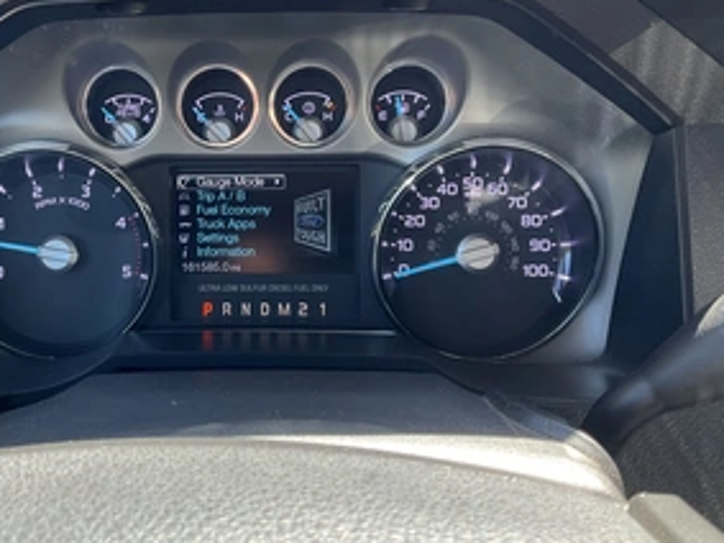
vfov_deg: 34.9
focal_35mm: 41
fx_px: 857
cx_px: 233
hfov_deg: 45.0
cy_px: 207
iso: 40
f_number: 1.8
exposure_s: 1/122
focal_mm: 3
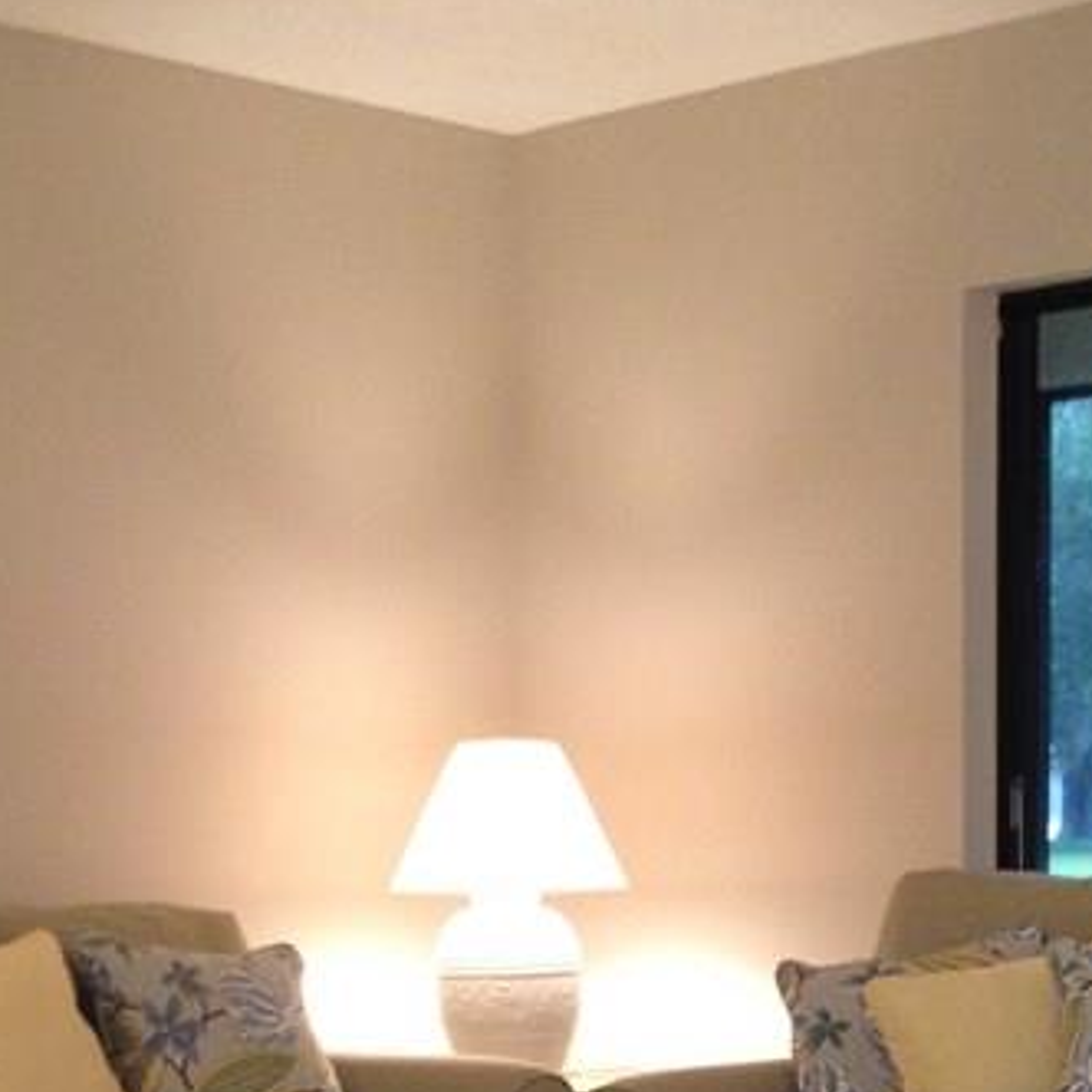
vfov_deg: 18.9
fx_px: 3212
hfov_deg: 19.3
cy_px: 1033
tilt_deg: -2.6
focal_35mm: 90
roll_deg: +1.1
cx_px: 510
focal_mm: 4.12
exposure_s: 1/20
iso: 200
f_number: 2.4
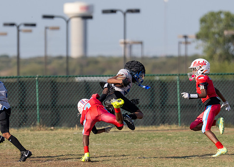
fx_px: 3515
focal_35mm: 529
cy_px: 119
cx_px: 94
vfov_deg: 2.7
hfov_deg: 3.8
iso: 125
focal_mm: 200
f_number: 3.2
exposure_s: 1/3200
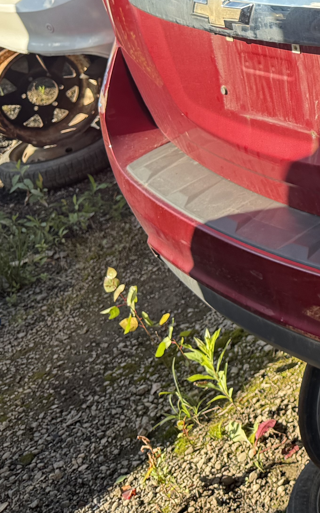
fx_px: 935
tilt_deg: -17.3
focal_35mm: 67
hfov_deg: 15.9
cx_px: 606
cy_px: 23
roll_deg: +7.4
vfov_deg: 29.0
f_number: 1.78
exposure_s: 1/979
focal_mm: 6.76
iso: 100
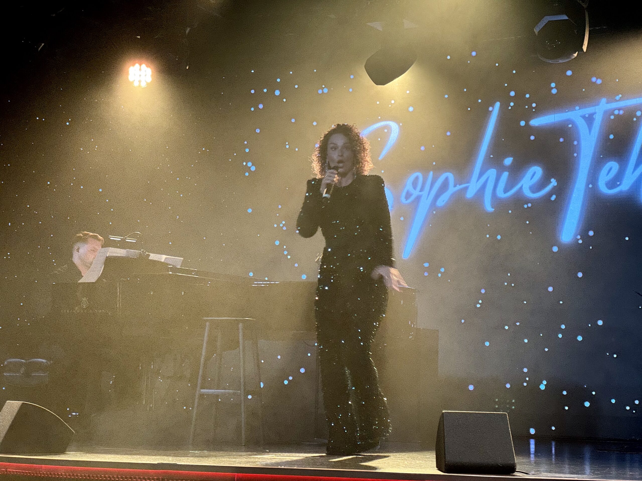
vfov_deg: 19.1
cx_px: 321
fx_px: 1428
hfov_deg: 25.3
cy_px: 240
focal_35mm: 77
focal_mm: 9
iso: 250
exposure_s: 1/60
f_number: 2.8
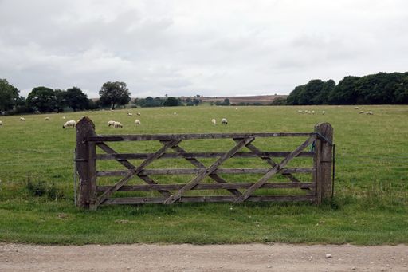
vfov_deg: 33.4
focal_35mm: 40
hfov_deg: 48.5
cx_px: 204
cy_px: 136
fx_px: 453
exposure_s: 1/1000
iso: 160
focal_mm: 14.7
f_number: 3.2
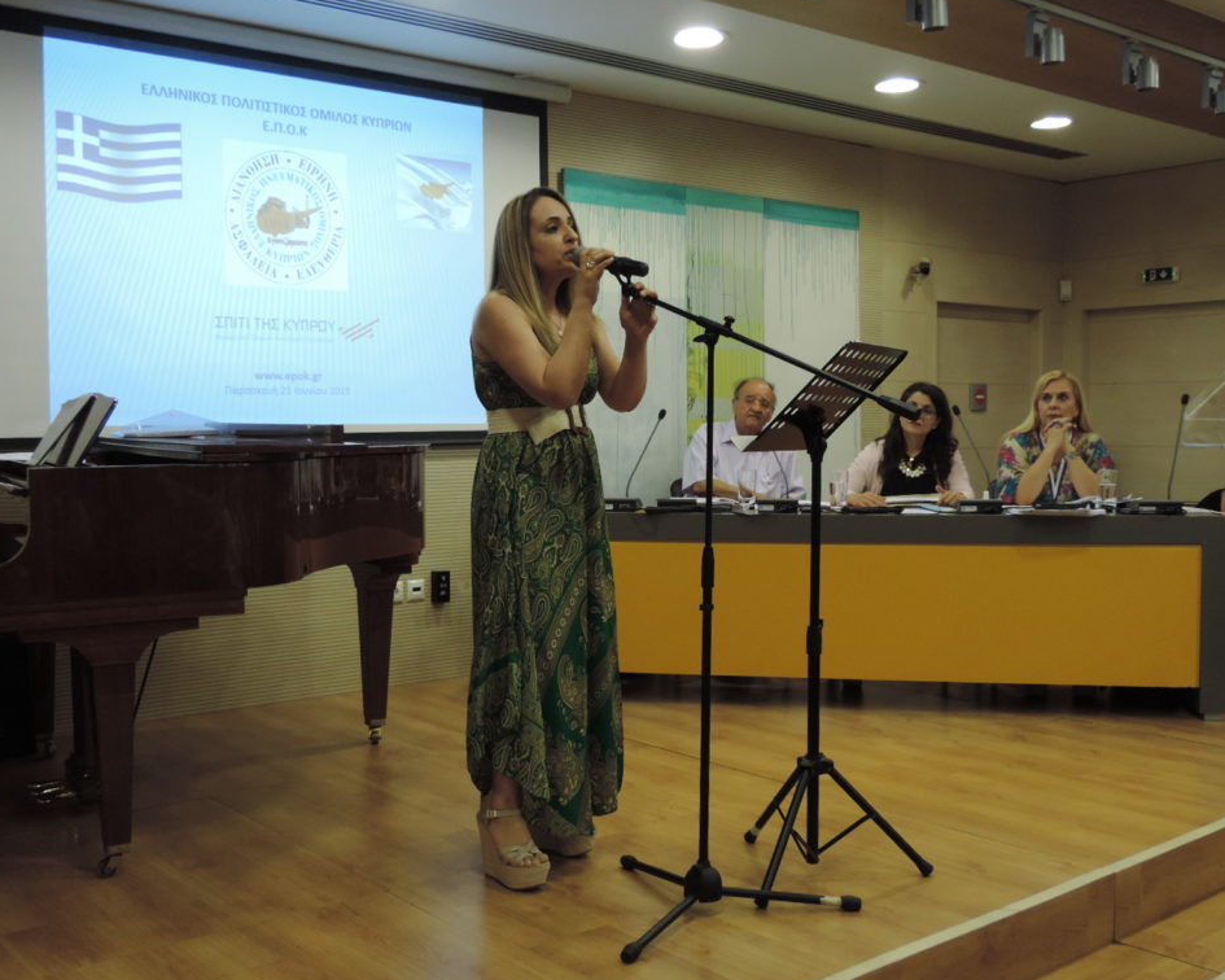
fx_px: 1341
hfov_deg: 49.0
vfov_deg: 40.1
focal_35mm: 37
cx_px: 564
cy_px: 490
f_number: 3.3
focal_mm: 6.2
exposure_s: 1/50
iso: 320
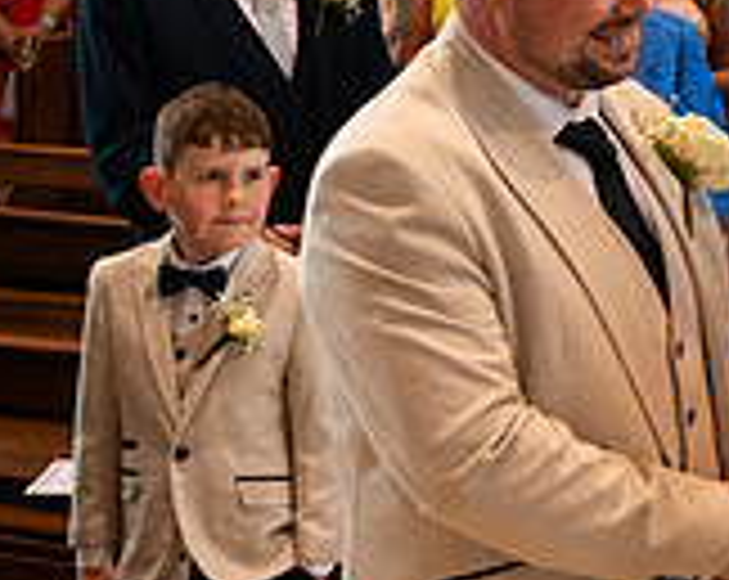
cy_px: 151
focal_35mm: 128
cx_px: 958
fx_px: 2757
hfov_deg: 14.4
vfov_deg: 12.0
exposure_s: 1/160
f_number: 3.5
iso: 800
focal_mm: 38
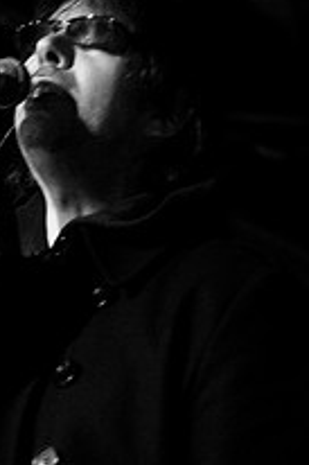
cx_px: 33
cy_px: 348
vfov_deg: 12.5
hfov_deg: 8.3
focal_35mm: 164
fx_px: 2115
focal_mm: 50
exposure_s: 1/30
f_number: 1.8
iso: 1600
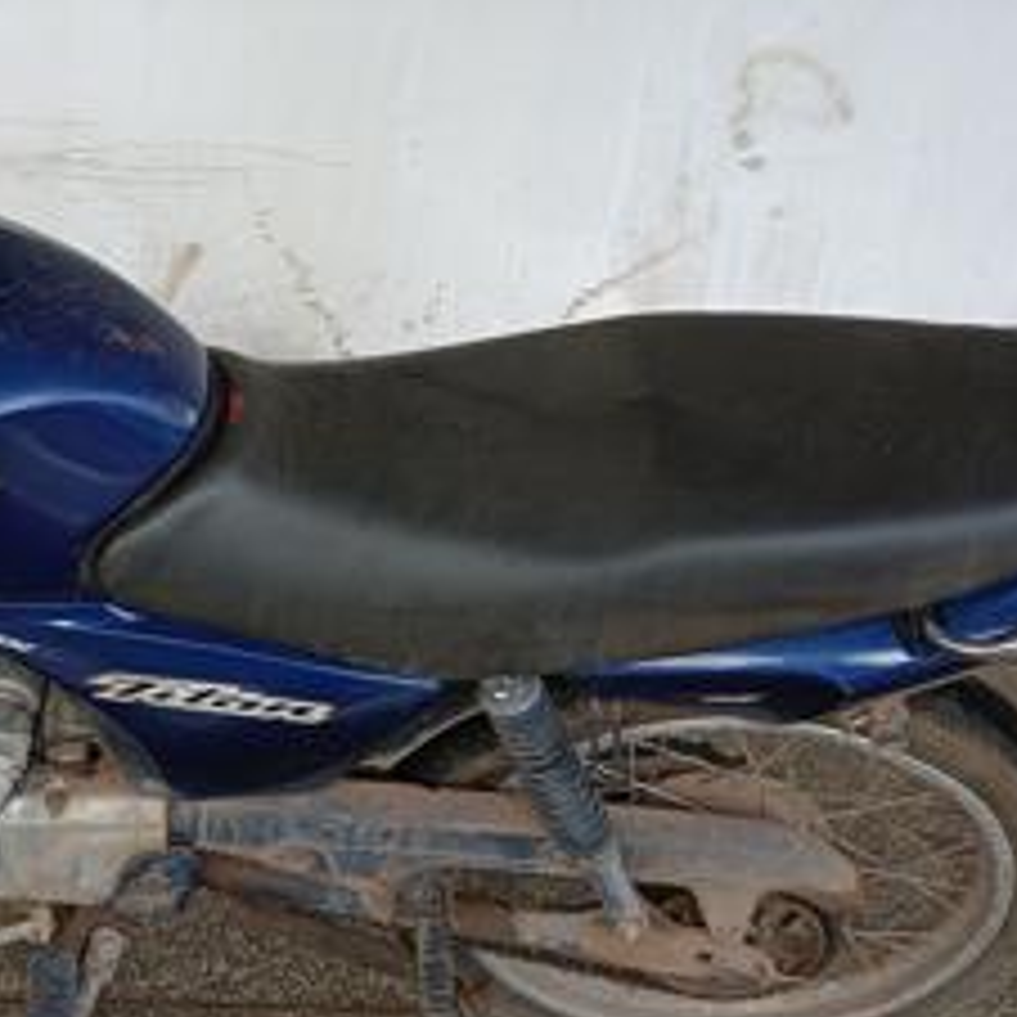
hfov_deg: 25.9
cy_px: 351
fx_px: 2161
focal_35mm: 65
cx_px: 171
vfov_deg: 26.4
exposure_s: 1/239
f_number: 1.8
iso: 143
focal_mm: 4.81
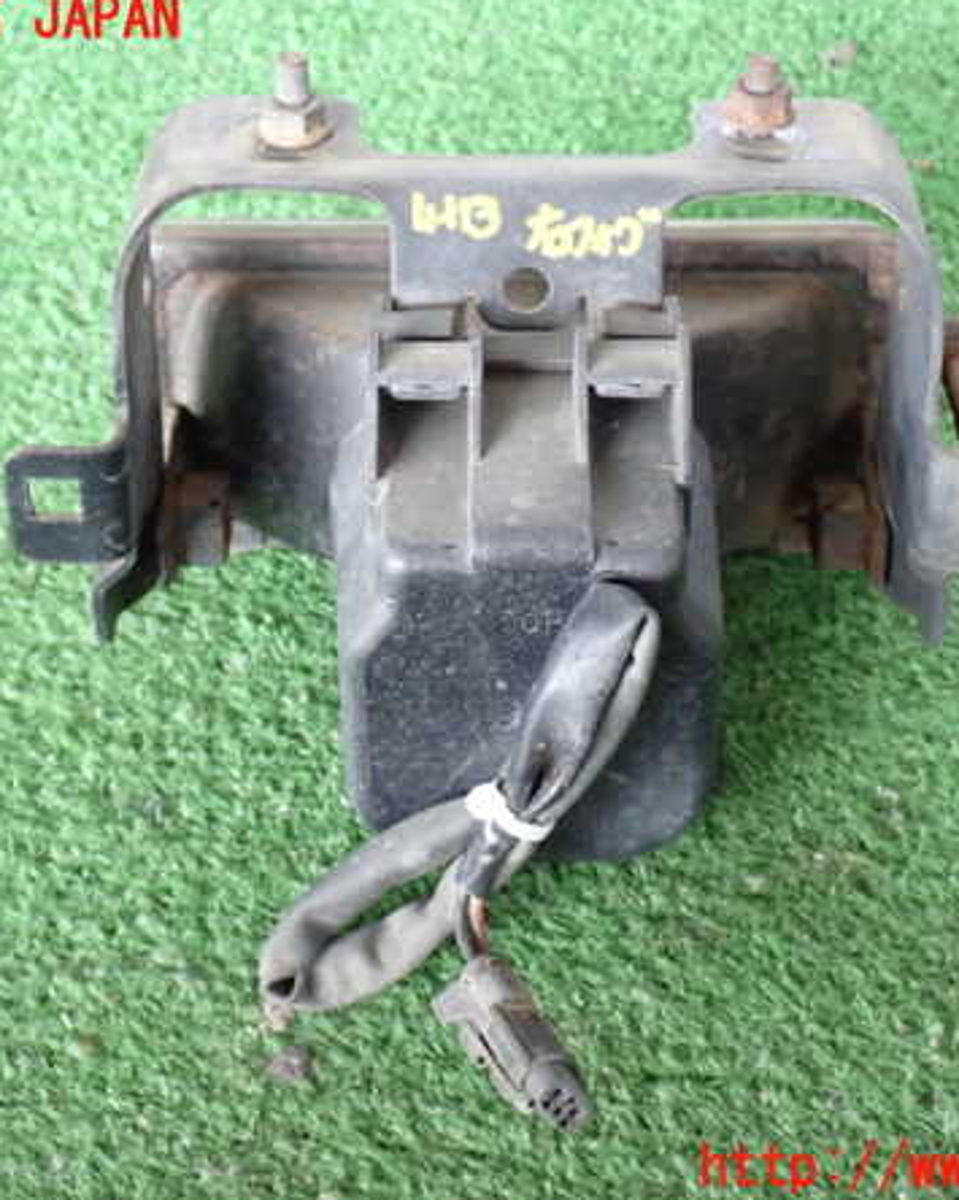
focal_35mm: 66
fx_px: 2342
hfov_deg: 23.1
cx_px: 500
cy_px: 595
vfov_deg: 28.7
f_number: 3.2
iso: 800
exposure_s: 1/30
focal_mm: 9.01
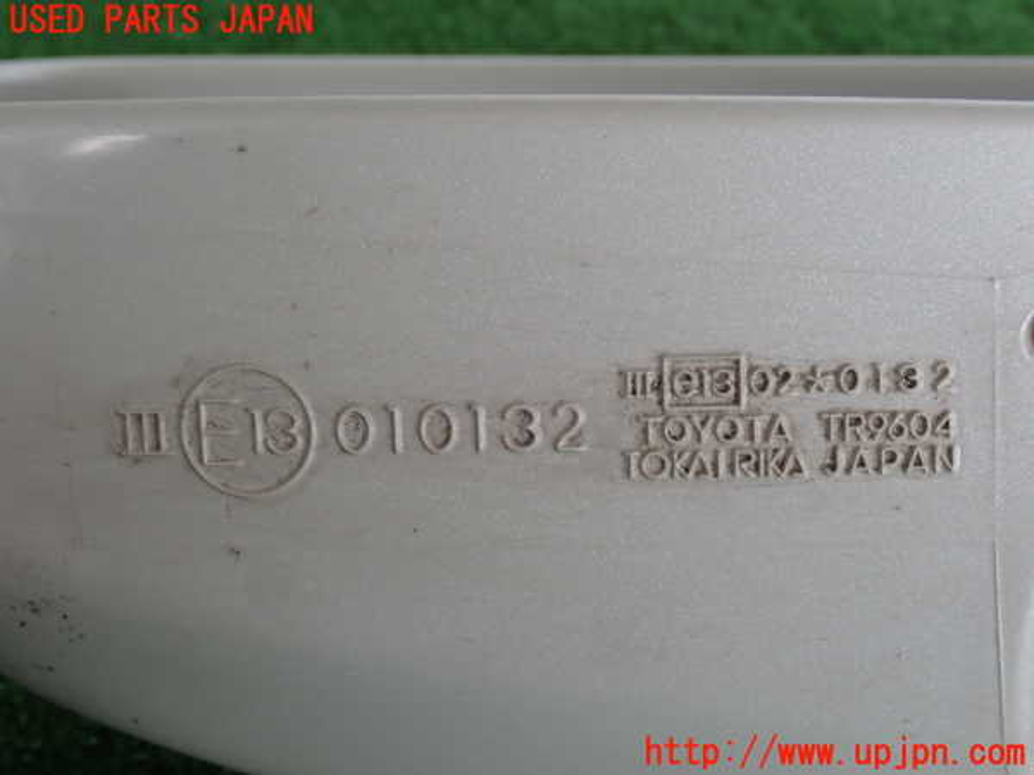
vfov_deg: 23.7
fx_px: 1852
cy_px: 388
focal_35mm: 62
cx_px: 517
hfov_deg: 31.2
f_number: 5
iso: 200
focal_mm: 11.09
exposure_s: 1/60
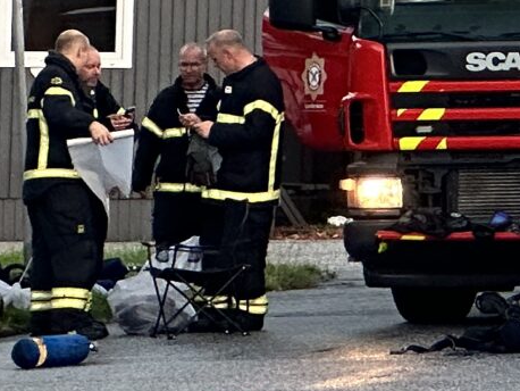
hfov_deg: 4.5
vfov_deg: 3.4
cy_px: -201
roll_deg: -0.7
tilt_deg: +2.7
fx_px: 6463
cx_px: 1432
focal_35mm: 430
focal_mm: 9
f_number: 2.8
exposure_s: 1/99
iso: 100
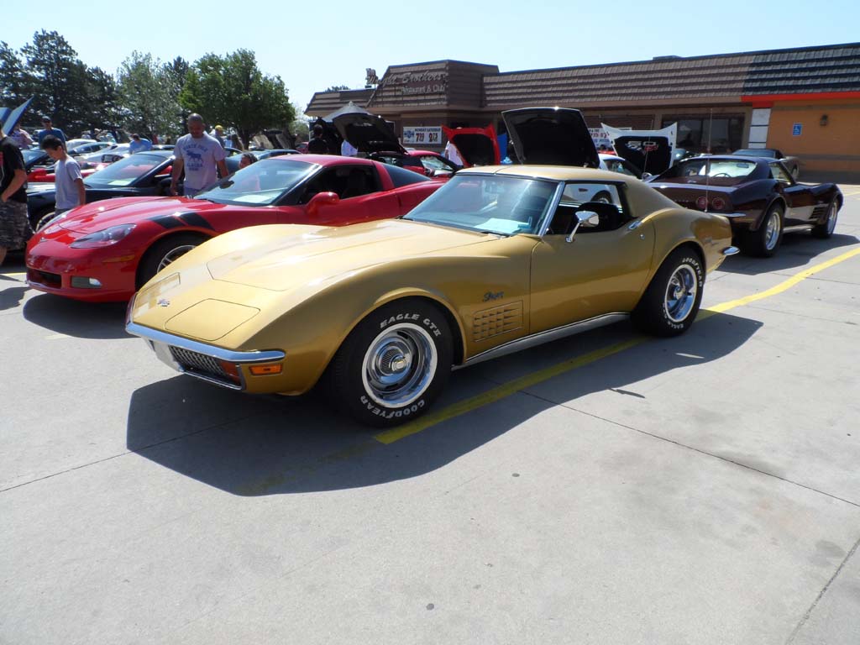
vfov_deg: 56.8
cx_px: 430
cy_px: 322
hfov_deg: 71.6
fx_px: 596
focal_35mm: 24
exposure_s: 1/500
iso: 80
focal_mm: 4
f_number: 4.5
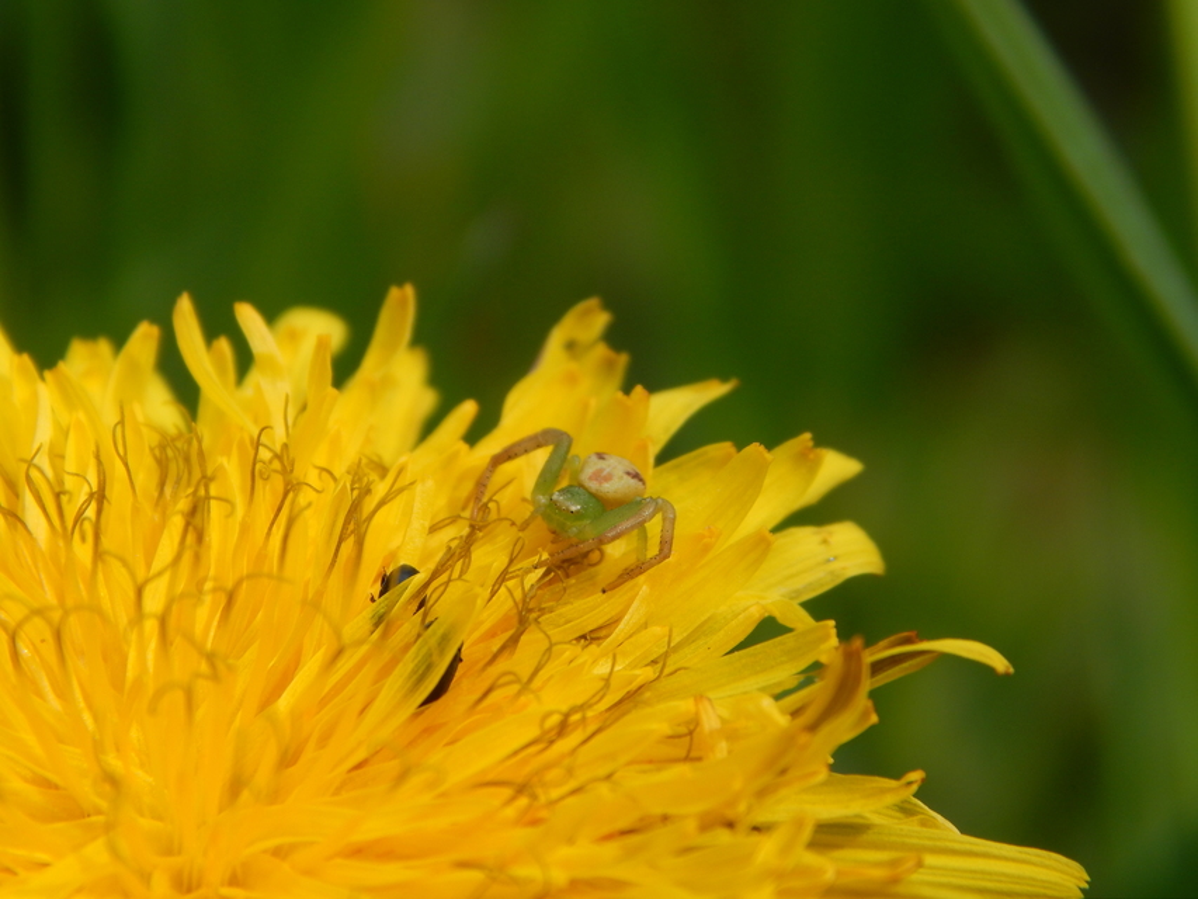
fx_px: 4915
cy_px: 450
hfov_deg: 13.9
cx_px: 599
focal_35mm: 142
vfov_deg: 10.4
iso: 125
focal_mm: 25.3
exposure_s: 1/640
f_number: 4.9
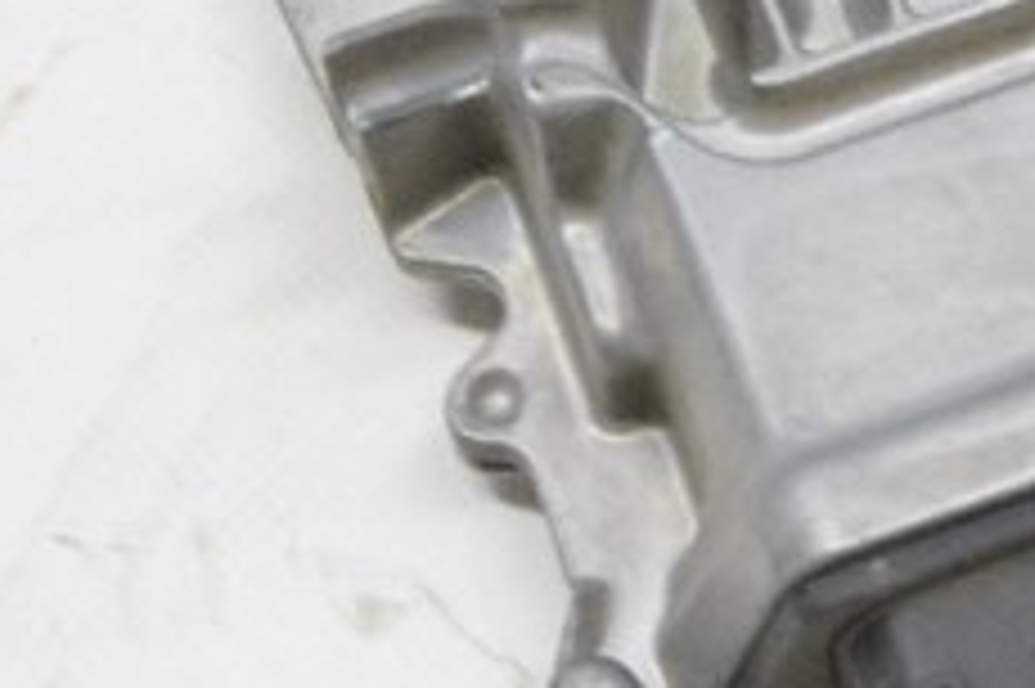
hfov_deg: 12.5
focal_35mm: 160
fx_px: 4597
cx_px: 1328
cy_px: -290
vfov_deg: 8.4
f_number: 20
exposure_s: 1/15
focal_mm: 24
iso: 6400
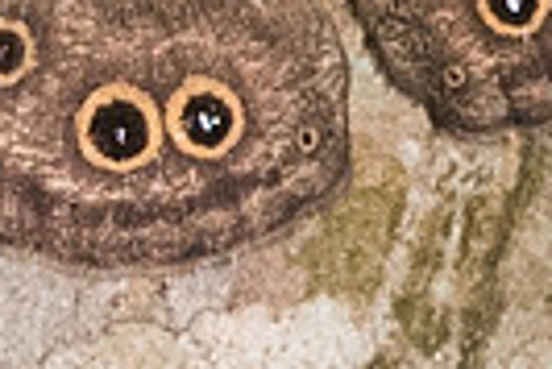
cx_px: 377
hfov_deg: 0.4
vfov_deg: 0.3
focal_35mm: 4585
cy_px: 13
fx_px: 70379
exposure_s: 1/3200
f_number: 7.1
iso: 800
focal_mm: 150
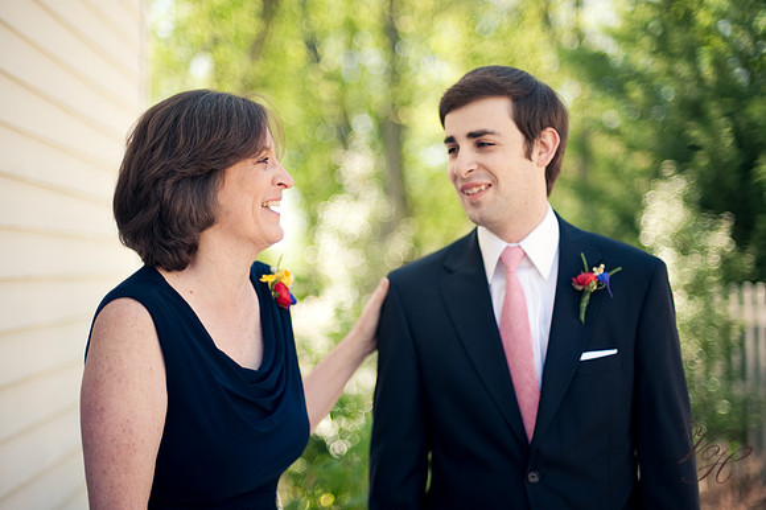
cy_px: 255
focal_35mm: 50
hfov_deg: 39.6
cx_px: 383
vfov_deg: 27.0
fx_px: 1063
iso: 200
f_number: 1.4
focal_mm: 50
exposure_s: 1/1600
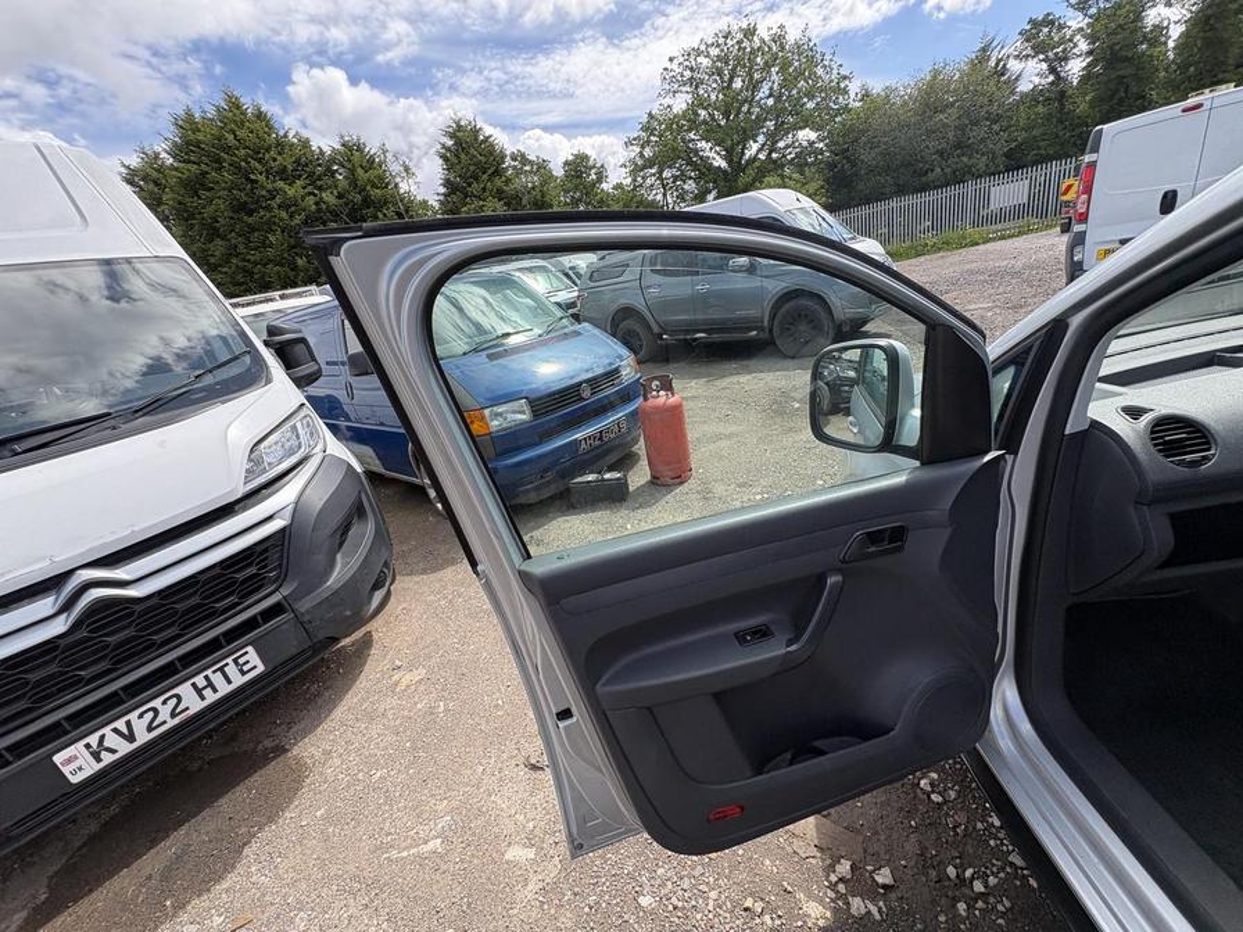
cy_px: 466
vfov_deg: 85.7
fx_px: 503
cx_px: 622
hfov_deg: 102.1
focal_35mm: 14
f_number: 2.2
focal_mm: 2.22
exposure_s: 1/488
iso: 40
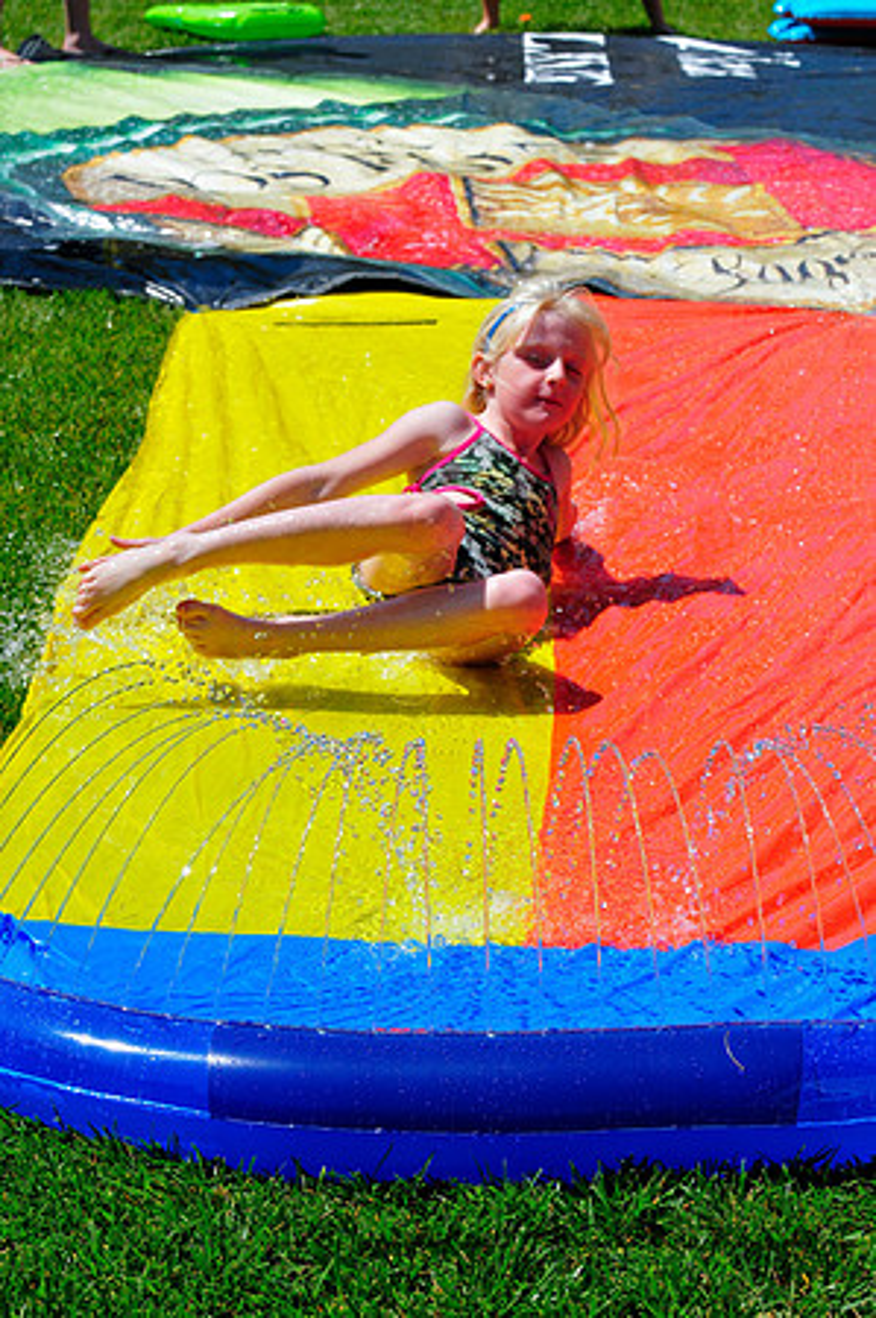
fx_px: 3841
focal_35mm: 105
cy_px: 659
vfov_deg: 19.5
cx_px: 438
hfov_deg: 13.0
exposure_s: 1/640
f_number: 10
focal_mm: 70
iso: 400
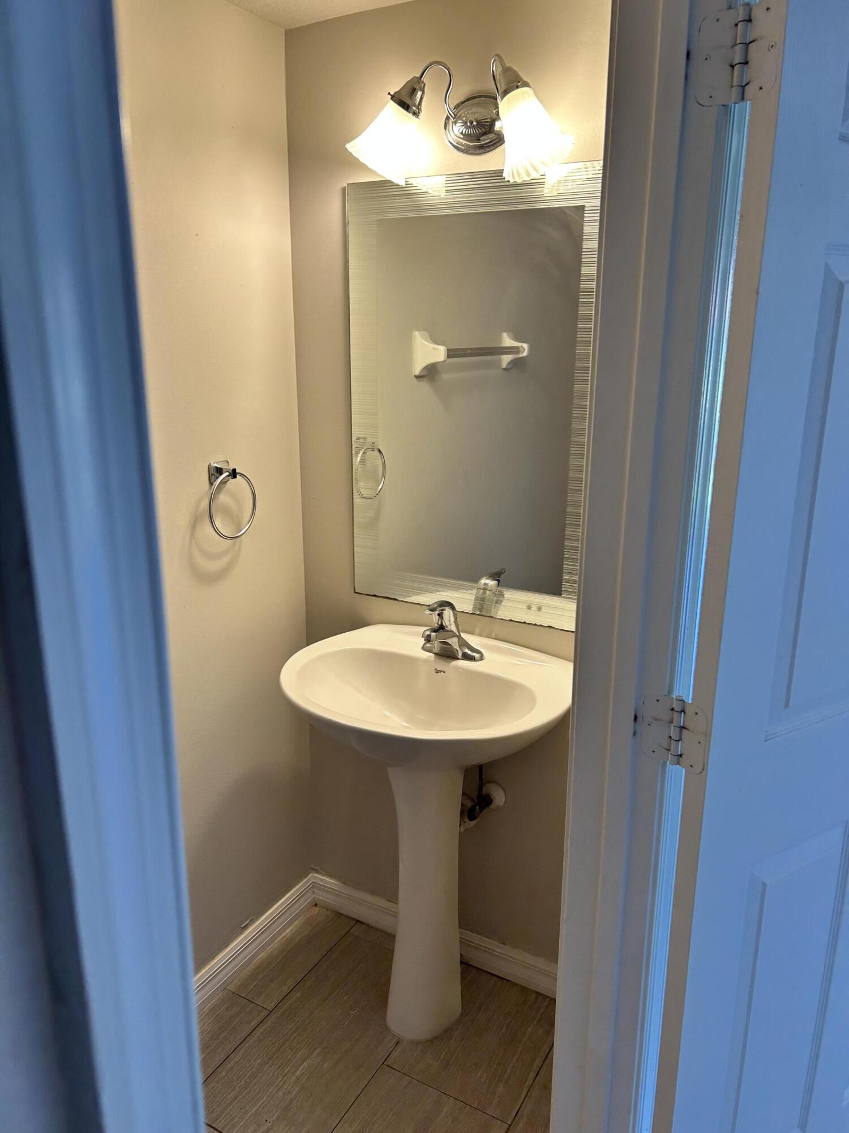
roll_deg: -1.1
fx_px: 850
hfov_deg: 53.1
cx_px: 424
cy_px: 566
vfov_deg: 67.3
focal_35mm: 26
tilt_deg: -14.2
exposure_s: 1/120
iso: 64
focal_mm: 5.7
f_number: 1.5
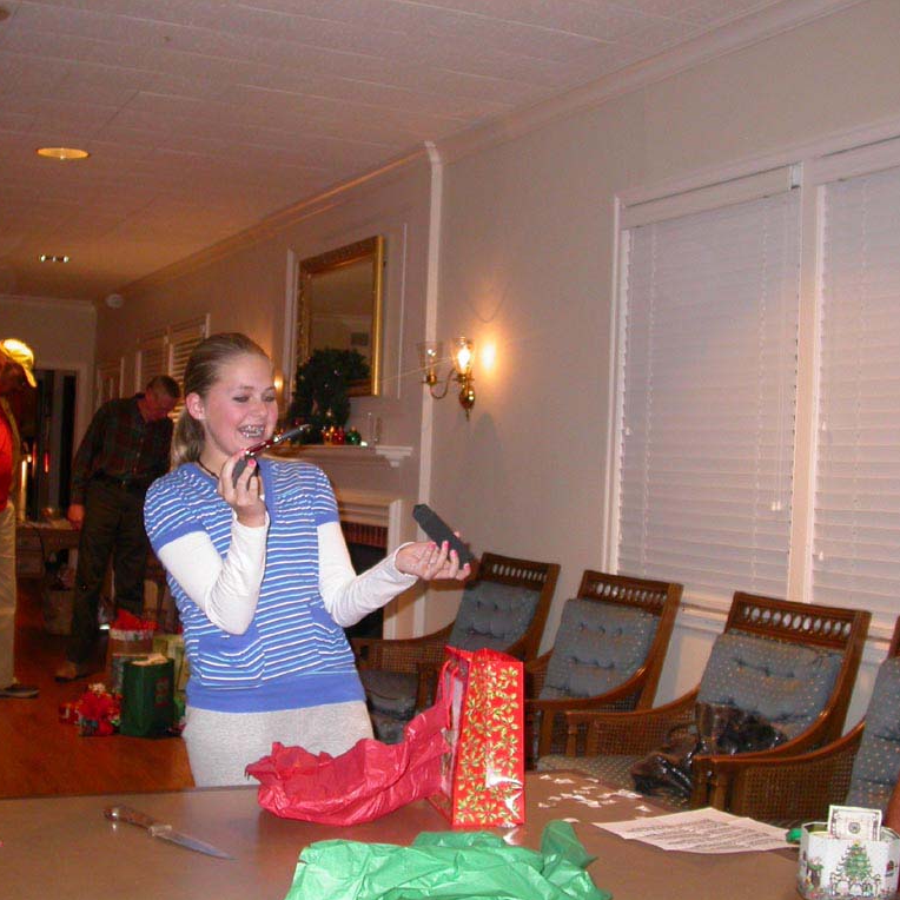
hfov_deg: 37.4
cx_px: 362
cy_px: 451
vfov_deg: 37.6
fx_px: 1324
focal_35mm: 45
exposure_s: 1/60
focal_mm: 7.85
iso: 200
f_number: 2.6
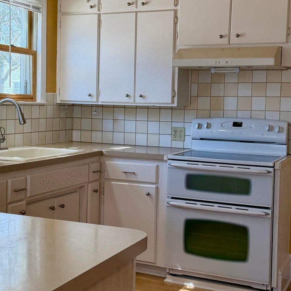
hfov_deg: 29.0
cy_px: 131
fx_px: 561
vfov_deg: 29.1
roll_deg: -0.1
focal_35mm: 59
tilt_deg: -3.4
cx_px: 116
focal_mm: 6.76
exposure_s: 1/214
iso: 125
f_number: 1.78
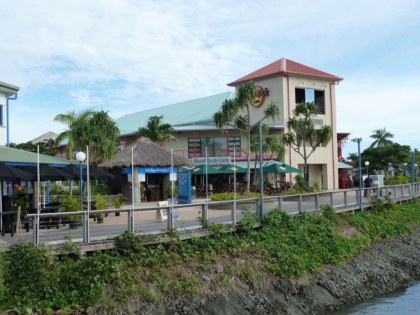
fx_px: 534
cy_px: 158
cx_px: 210
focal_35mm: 44
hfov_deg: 42.9
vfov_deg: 32.9
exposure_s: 1/320
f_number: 4
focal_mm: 7.3
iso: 125
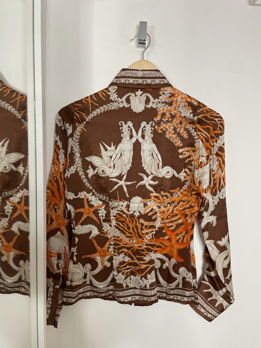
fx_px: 261
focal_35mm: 26
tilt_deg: -7.1
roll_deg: -2.2
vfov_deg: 67.3
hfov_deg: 53.1
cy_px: 174
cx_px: 130
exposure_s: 1/98
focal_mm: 4.2
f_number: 1.6
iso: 125
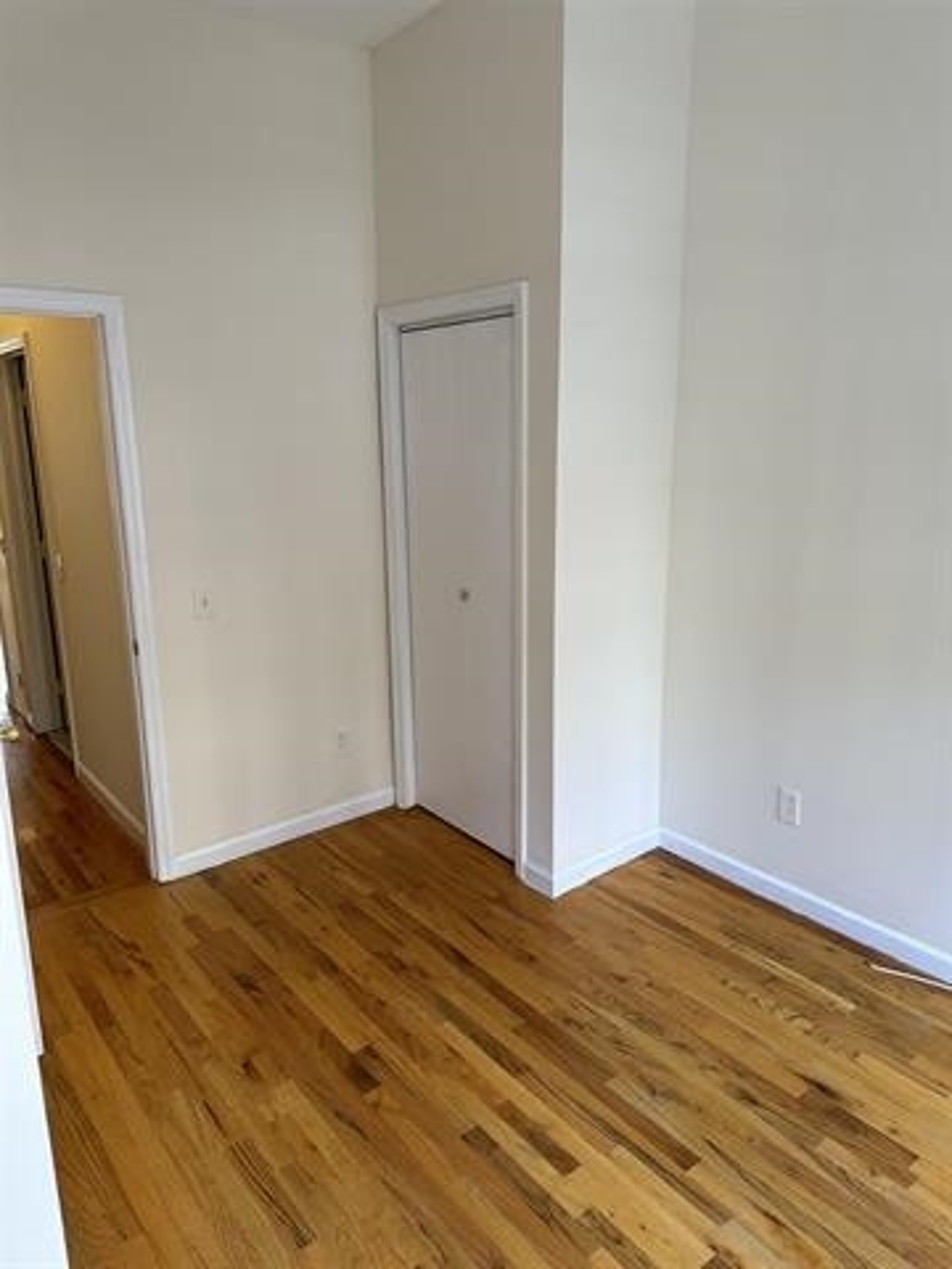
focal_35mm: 24
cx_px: 476
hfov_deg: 56.8
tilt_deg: -13.2
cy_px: 634
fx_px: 880
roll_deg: +0.6
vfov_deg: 71.6
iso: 125
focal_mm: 6.86
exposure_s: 1/120
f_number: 1.78
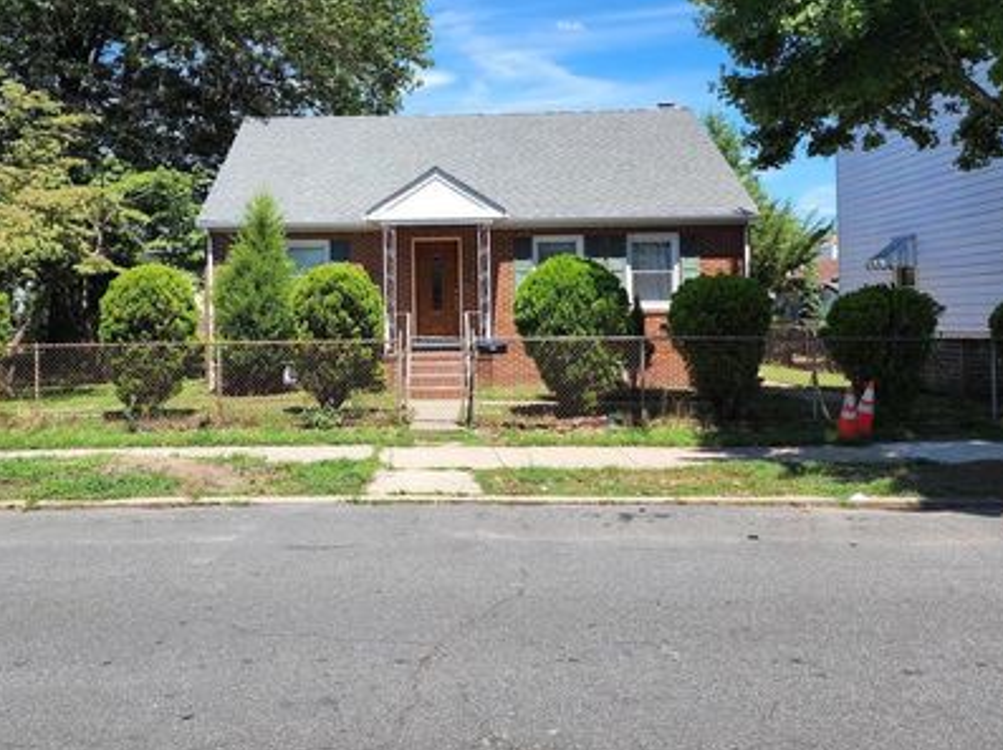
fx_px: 840
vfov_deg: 47.9
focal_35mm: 29
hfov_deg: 61.4
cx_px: 419
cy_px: 307
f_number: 1.8
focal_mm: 6.4
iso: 12
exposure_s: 1/579
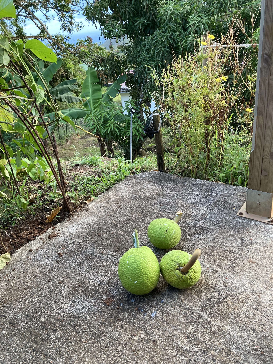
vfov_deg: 63.4
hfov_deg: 49.7
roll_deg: +8.7
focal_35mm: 28
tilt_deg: -26.6
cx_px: 136
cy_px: 182
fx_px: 294
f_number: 1.8
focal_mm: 3.99
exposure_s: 1/84
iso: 80
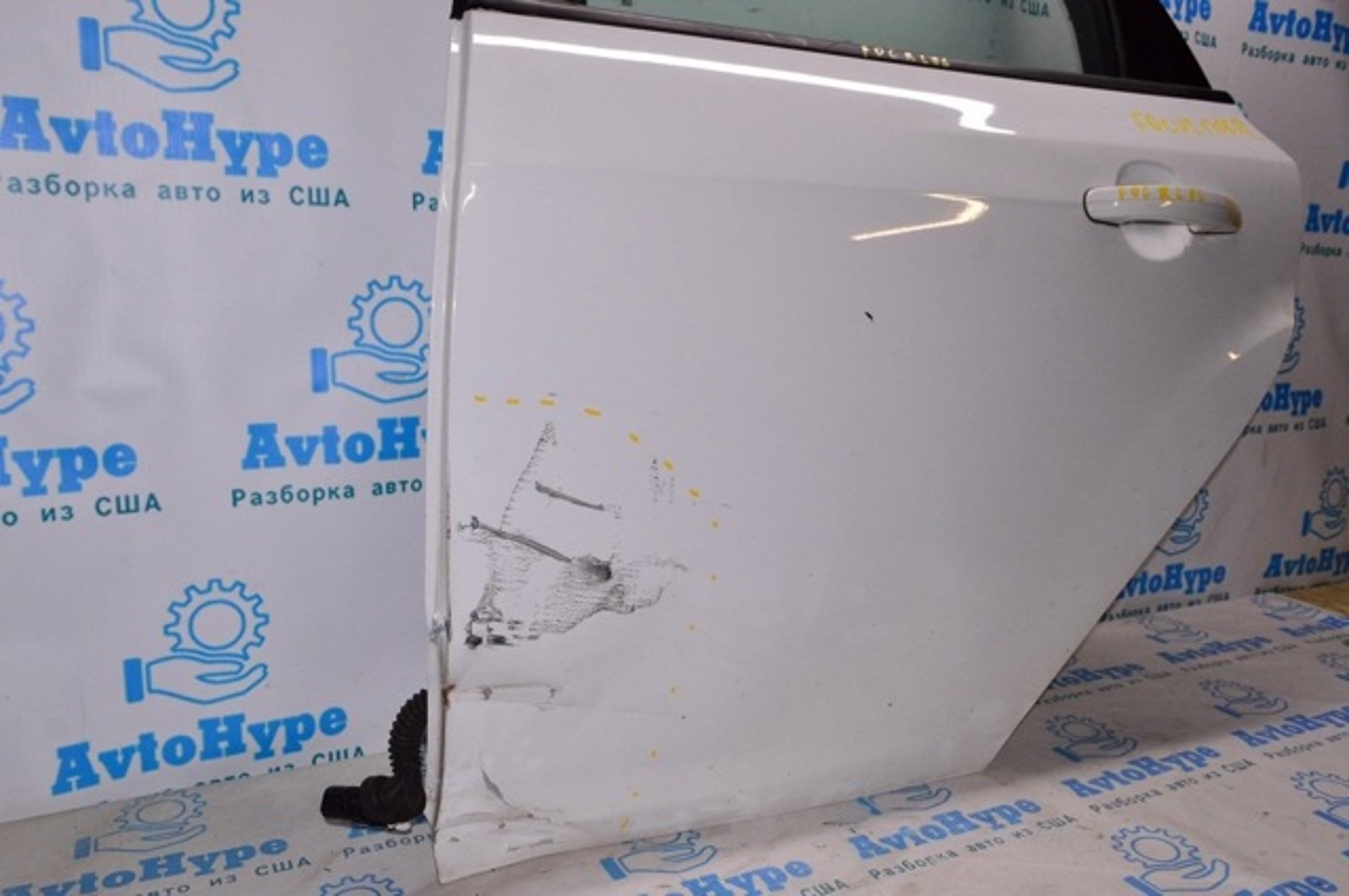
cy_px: 448
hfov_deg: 67.4
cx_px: 674
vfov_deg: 47.8
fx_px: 1010
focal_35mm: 27
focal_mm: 18
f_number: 8
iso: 1600
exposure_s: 1/200
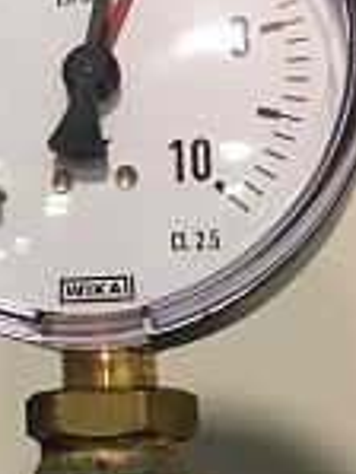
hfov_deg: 14.7
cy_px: 324
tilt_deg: +9.2
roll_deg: -1.2
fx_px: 1328
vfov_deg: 20.1
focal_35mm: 97
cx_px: -75
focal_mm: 4.15
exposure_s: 1/33
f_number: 2.2
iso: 250
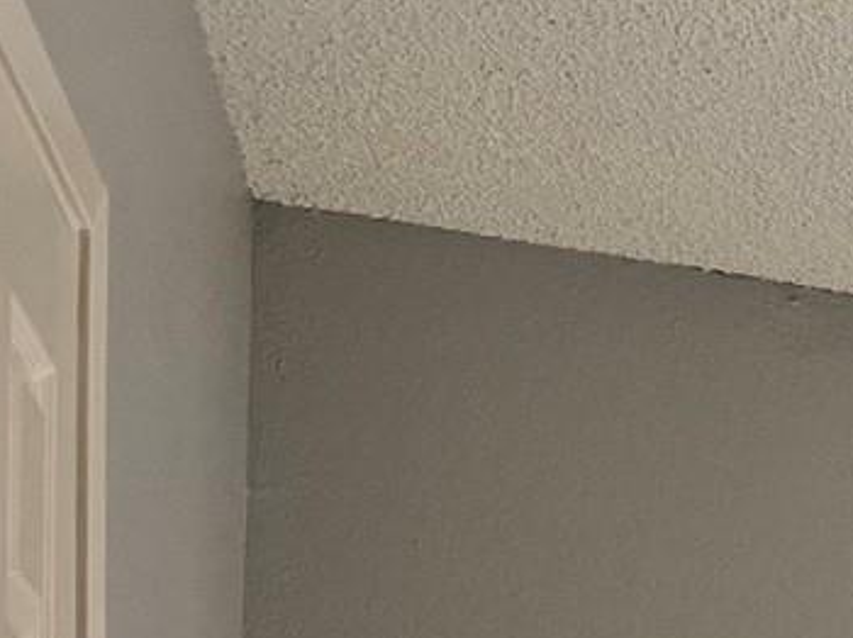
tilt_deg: -3.6
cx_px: 1923
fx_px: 2930
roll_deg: -1.9
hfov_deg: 13.2
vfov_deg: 11.0
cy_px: 1395
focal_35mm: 119
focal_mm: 5.7
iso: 50
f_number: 1.5
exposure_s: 1/258
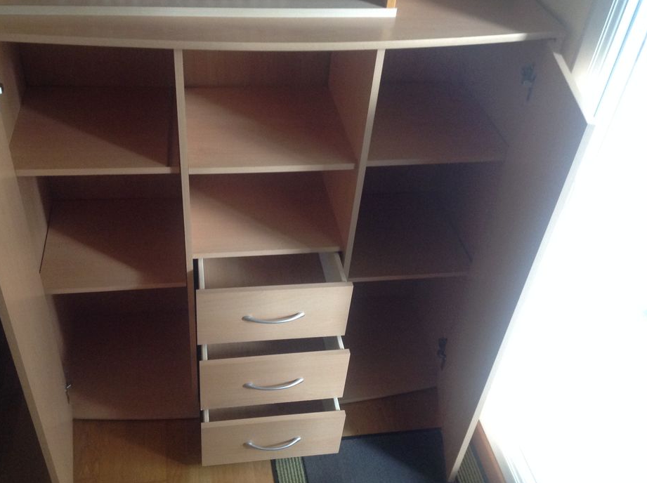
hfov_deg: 49.0
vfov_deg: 37.6
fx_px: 709
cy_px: 236
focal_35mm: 38
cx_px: 303
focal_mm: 4.28
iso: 200
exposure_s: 1/15
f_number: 2.4
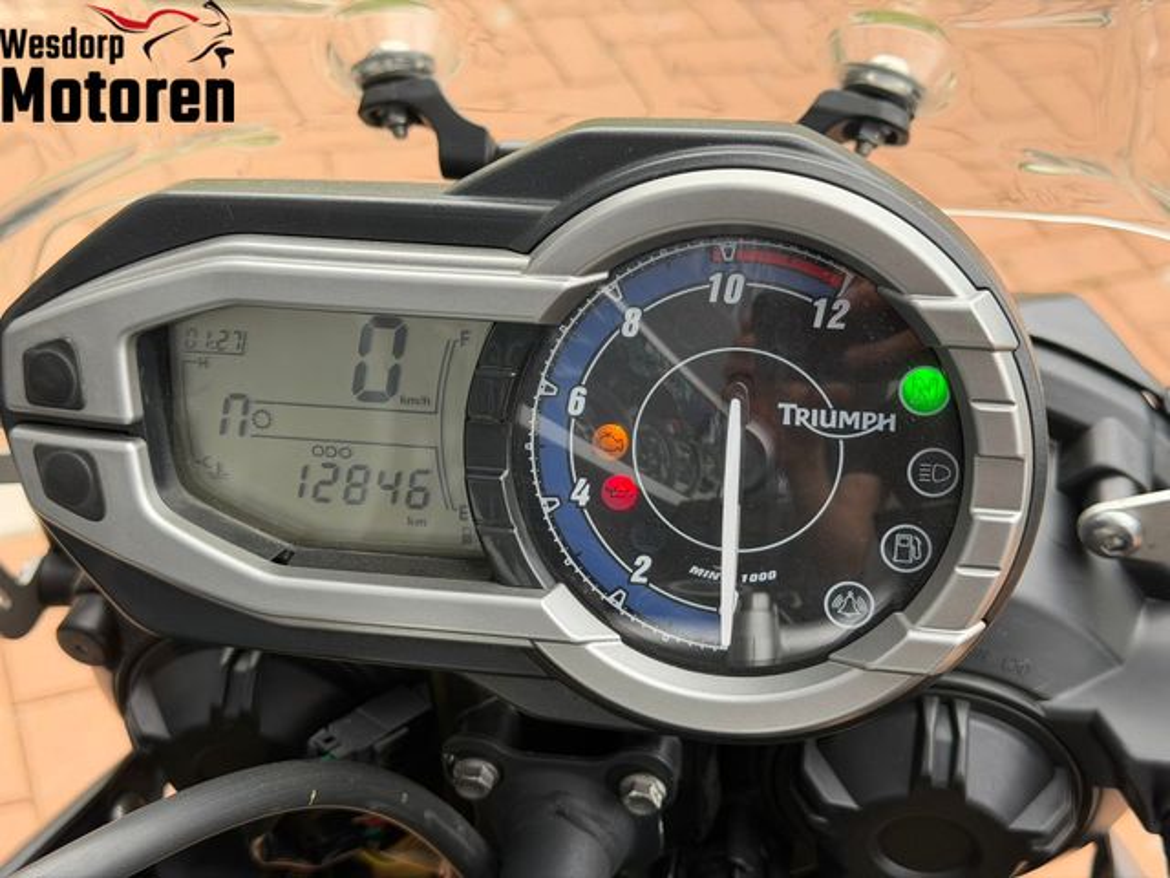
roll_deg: -7.6
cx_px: 585
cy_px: 439
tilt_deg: -44.2
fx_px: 1622
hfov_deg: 39.7
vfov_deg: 30.3
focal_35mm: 48
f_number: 1.78
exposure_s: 1/606
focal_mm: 6.76
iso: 64
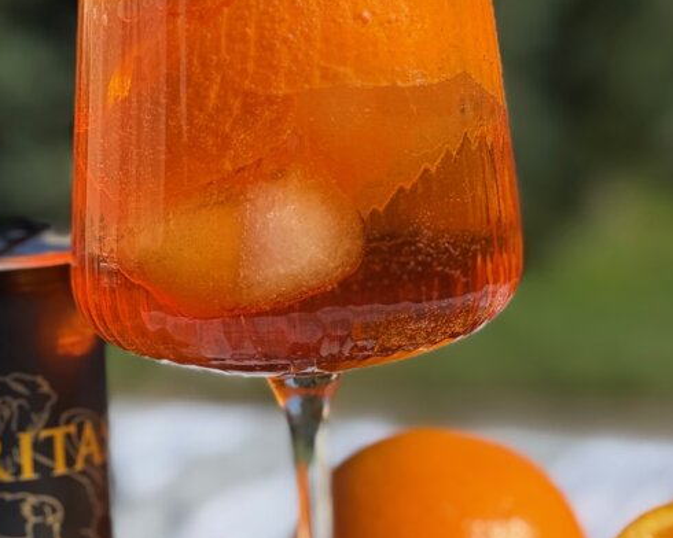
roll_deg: +2.9
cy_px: 390
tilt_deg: -12.7
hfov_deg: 19.4
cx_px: 176
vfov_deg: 15.6
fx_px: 1952
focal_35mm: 98
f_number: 1.78
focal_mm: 6.76
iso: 100
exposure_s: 1/5208
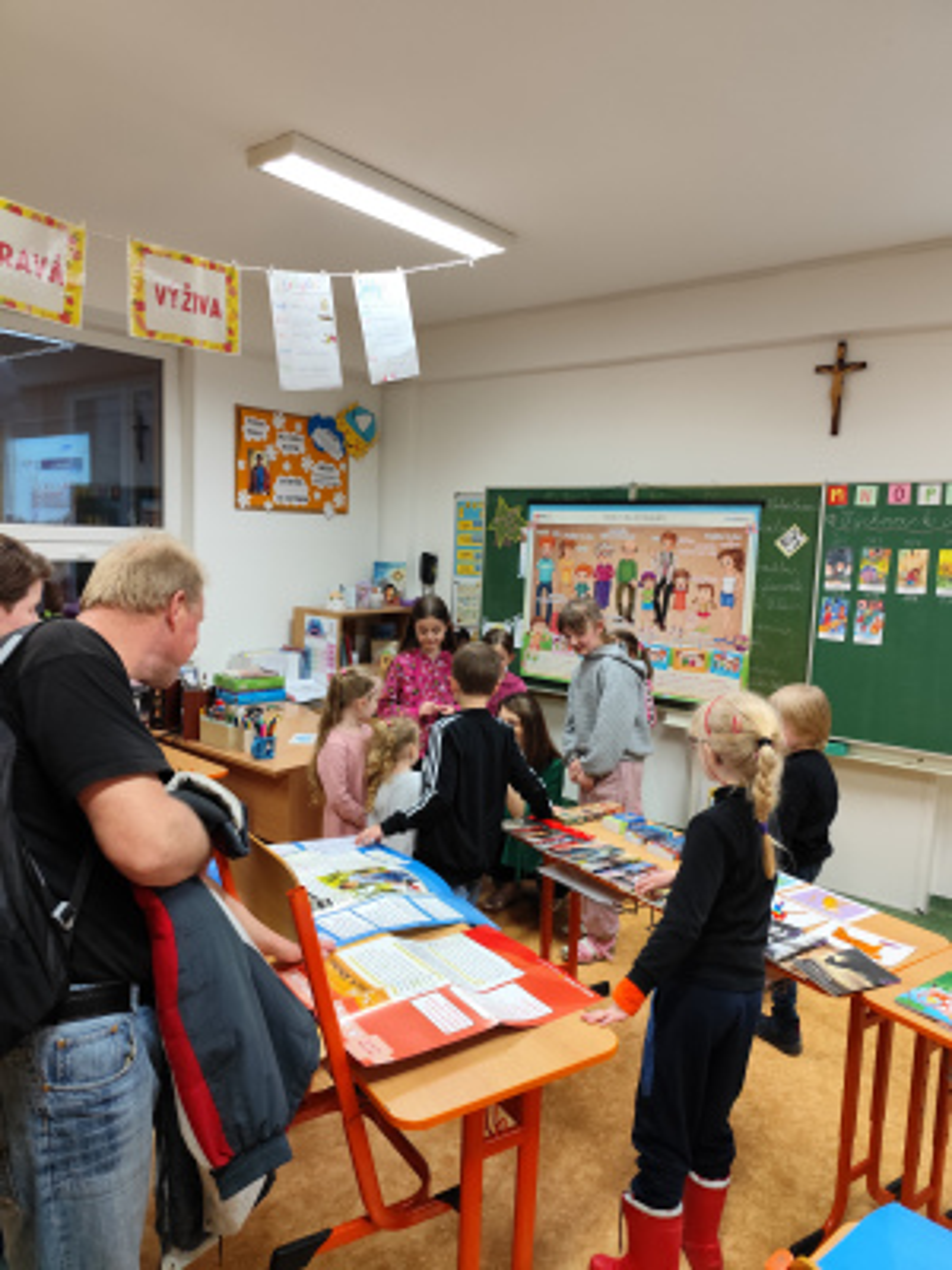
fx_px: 843
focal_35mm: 23
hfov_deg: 58.9
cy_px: 635
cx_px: 476
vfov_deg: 73.9
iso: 320
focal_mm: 6.19
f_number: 1.65
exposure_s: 1/50
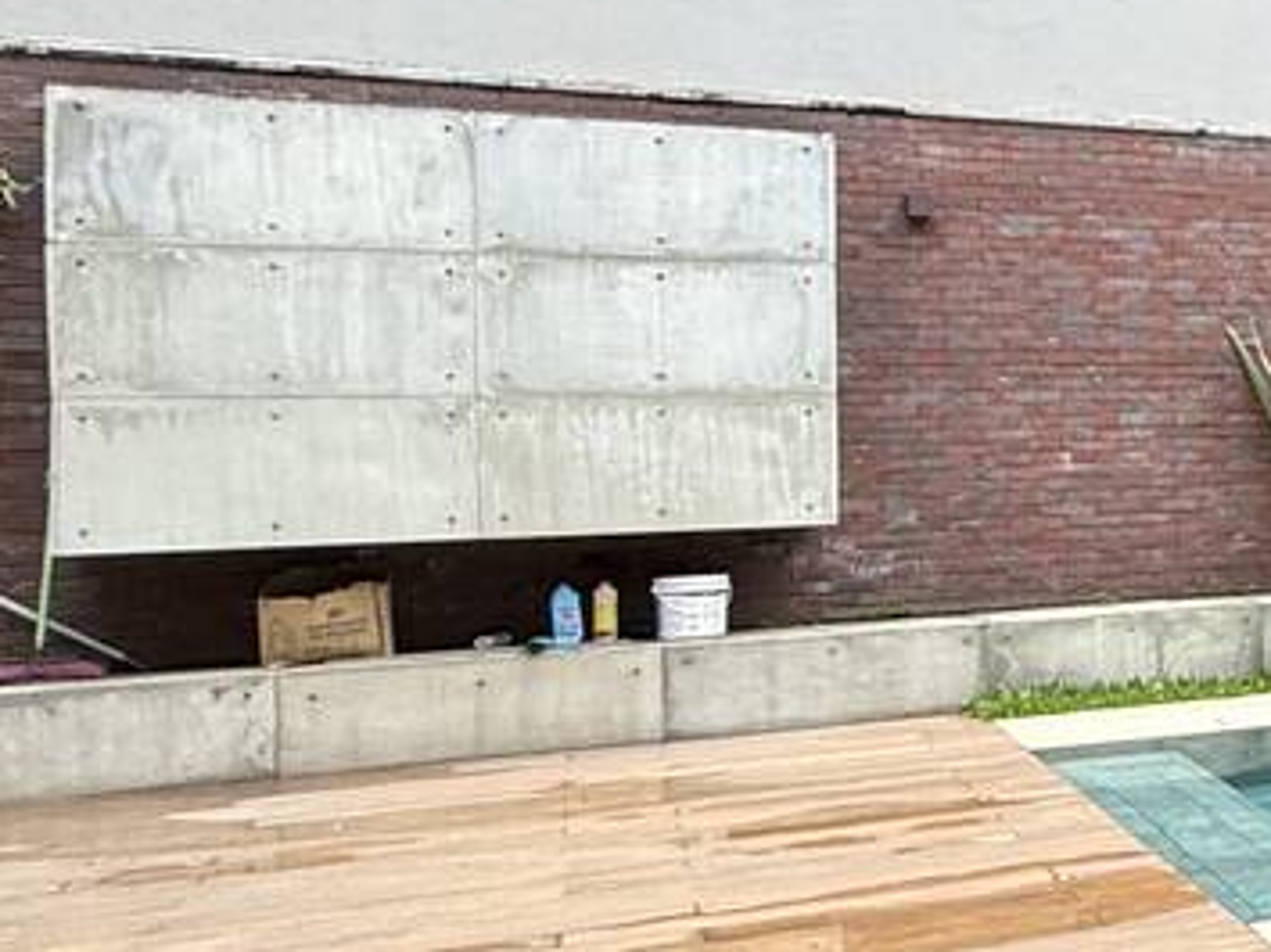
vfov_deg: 25.6
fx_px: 2091
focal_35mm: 57
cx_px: 2398
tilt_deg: +0.9
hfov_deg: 20.6
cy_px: 392
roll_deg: +0.0
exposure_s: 1/288
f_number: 2.2
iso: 50
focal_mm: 2.22
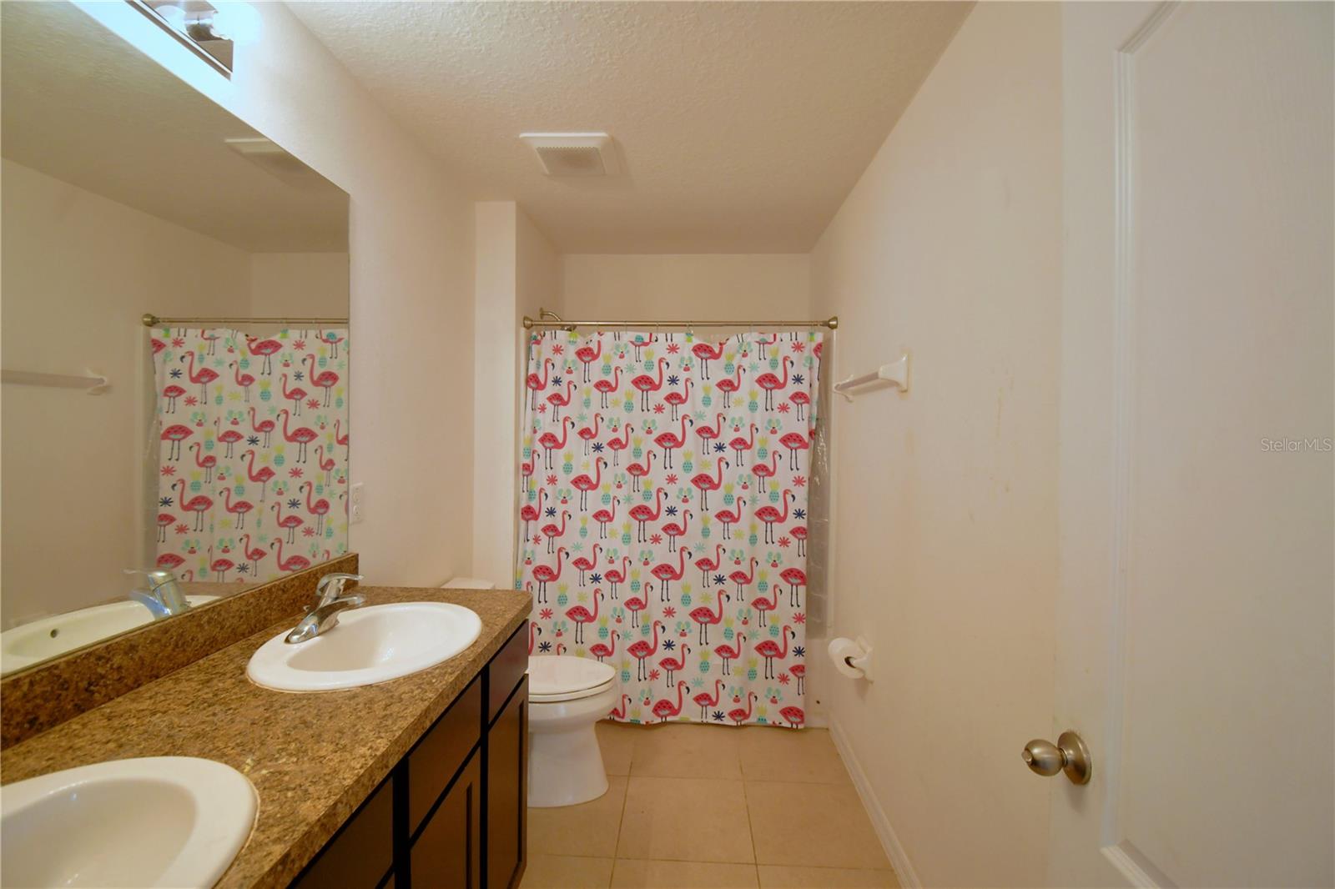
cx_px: 668
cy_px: 444
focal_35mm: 15
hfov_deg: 100.4
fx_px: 556
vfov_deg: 77.3
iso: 640
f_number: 4.5
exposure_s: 1/30
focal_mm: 10
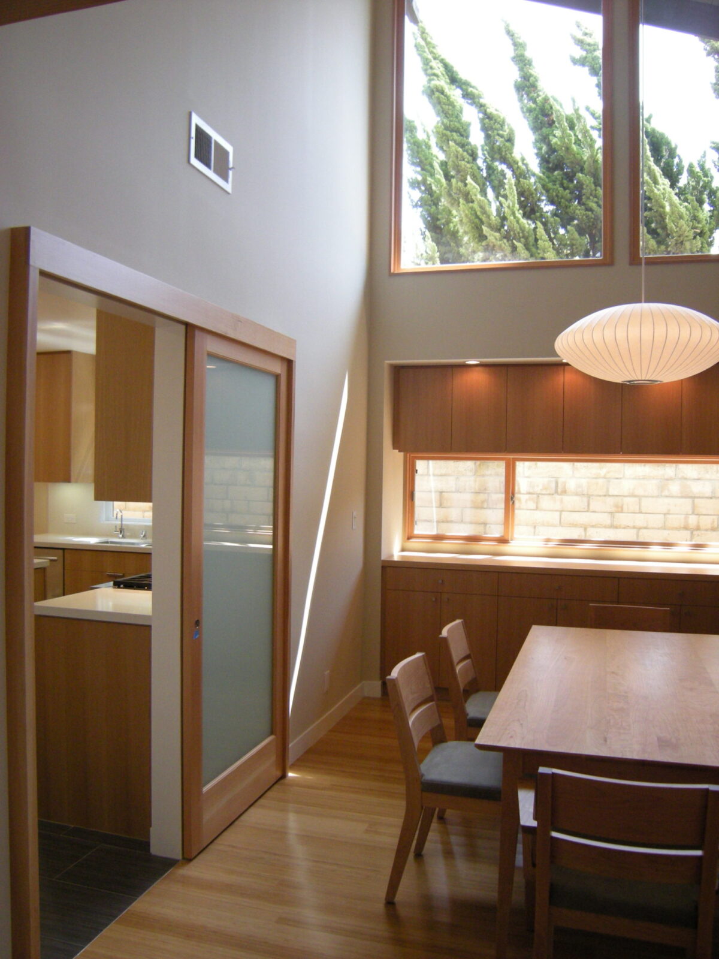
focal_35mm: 28
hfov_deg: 49.7
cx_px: 360
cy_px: 480
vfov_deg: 63.4
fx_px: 775
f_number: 2.8
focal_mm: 4.7
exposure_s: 1/125
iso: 245
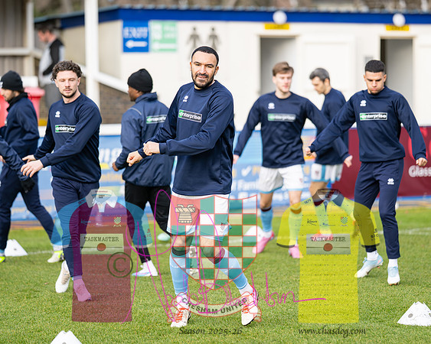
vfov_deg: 9.9
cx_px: 230
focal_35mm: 156
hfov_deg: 12.3
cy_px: 167
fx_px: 1993
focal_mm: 135
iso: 400
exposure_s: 1/3200
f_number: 1.8
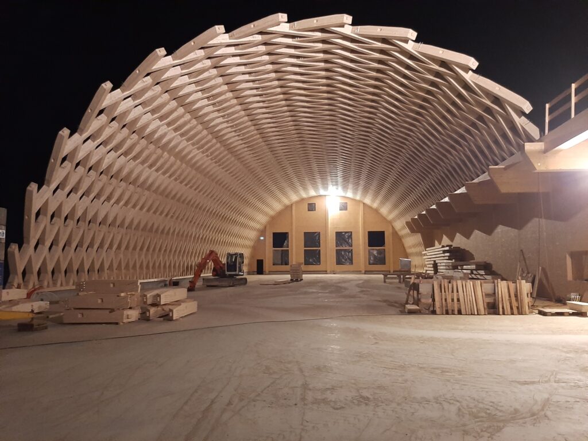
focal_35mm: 26
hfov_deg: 67.3
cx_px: 294
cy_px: 220
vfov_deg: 53.1
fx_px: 442
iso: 400
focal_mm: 3.92
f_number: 1.7
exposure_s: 1/25
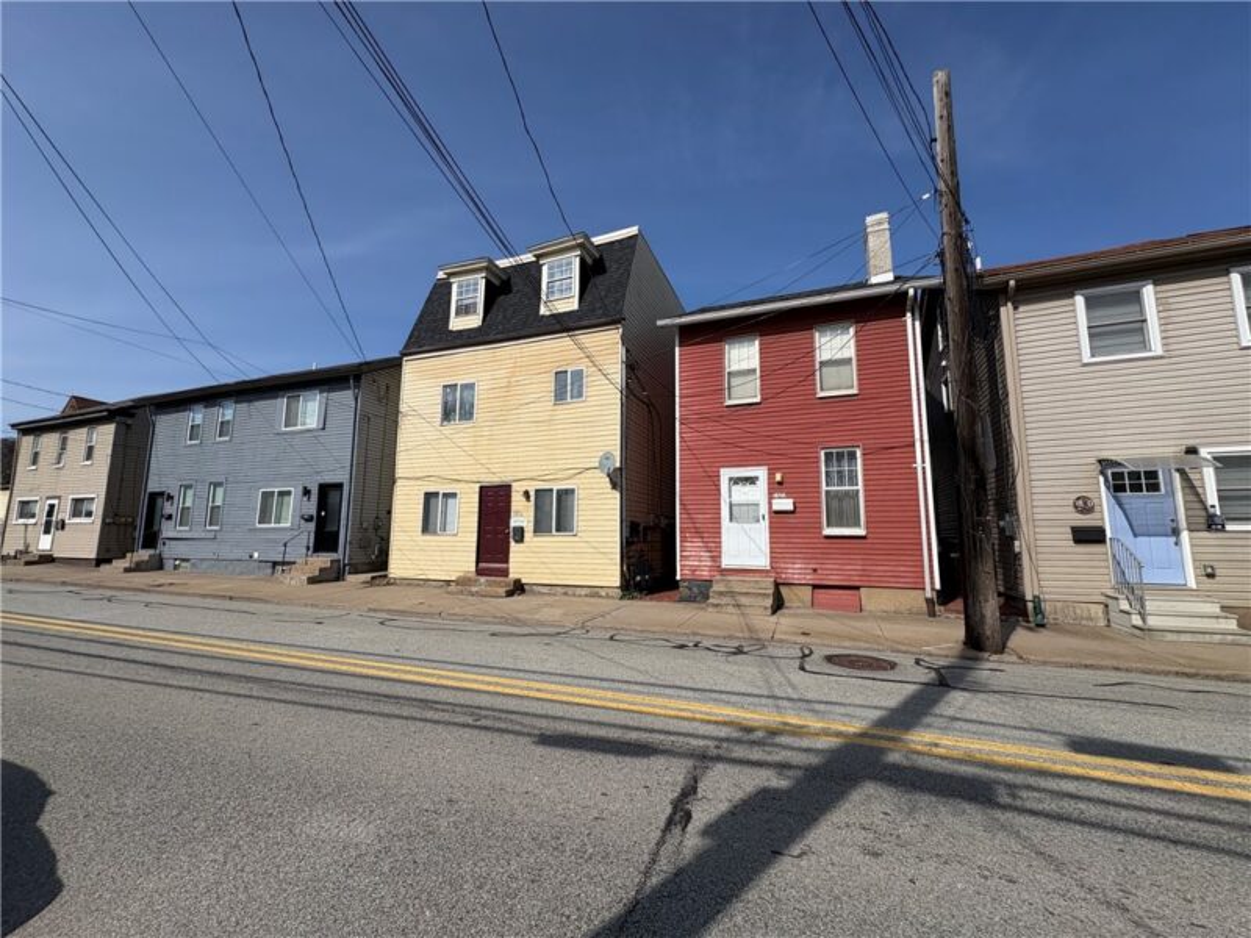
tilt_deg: +9.5
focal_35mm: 14
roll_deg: -0.3
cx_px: 626
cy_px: 469
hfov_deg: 102.1
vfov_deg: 85.7
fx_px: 506
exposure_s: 1/3717
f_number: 2.2
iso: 50
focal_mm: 2.22
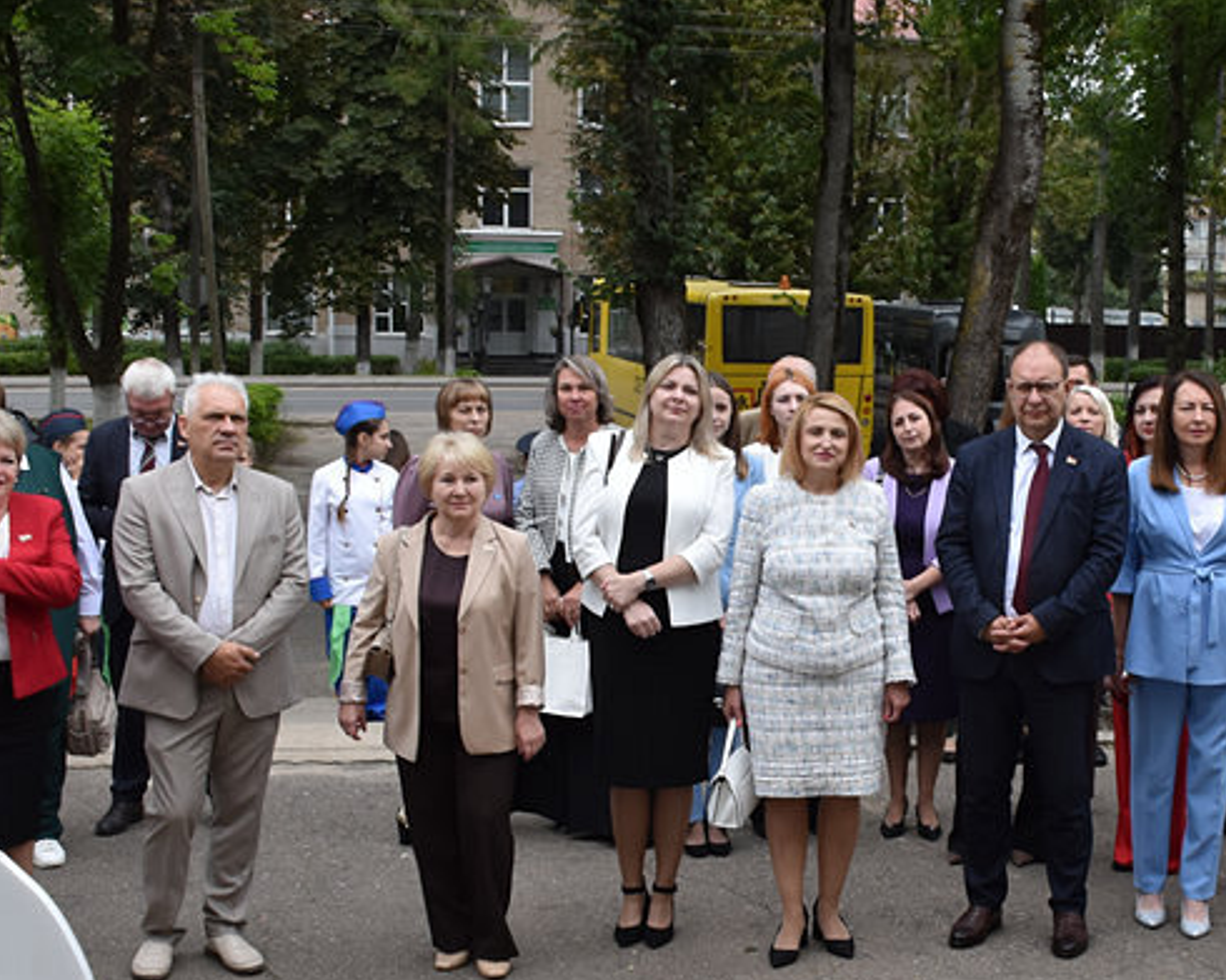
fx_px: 1923
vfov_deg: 28.5
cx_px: 873
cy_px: 629
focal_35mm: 53
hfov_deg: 34.8
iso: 400
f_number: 8
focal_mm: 18
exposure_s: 1/250
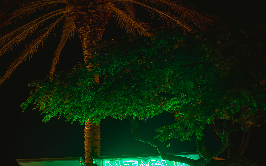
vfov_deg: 12.0
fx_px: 783
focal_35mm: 108
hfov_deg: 19.3
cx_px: 133
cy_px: 167
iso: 3200
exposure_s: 1/200
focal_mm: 70
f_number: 2.8
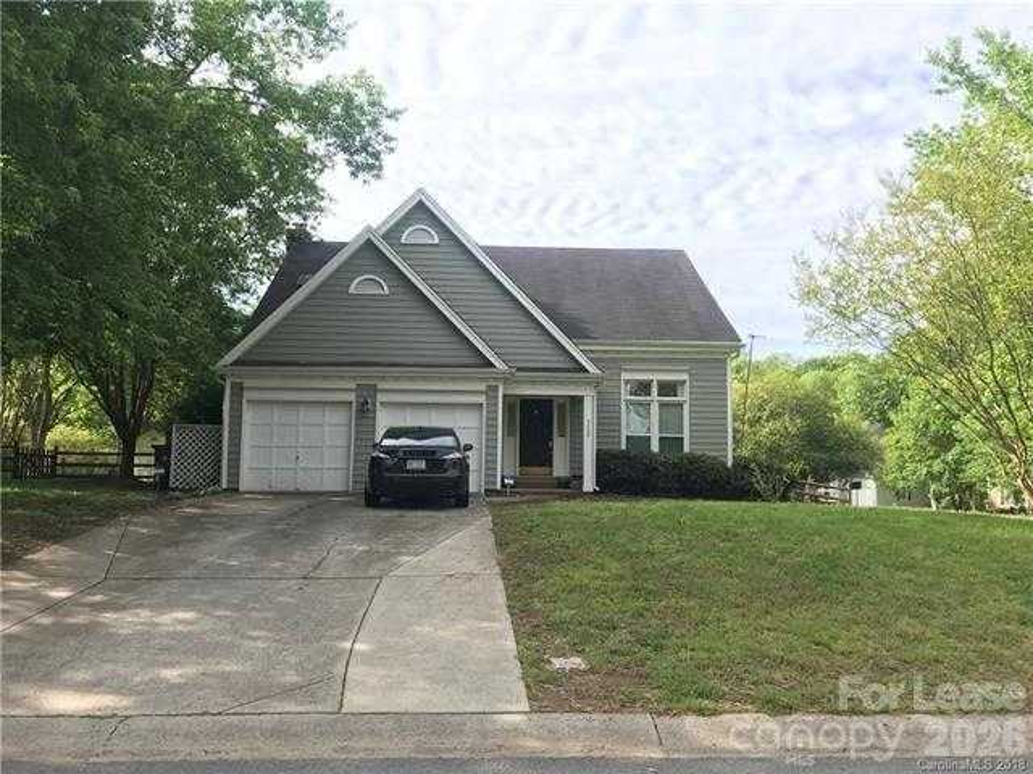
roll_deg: -0.8
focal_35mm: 28
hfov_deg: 63.4
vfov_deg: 49.7
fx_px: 836
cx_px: 516
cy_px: 387
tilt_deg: +6.9
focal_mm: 3.99
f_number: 1.8
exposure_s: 1/912
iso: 20
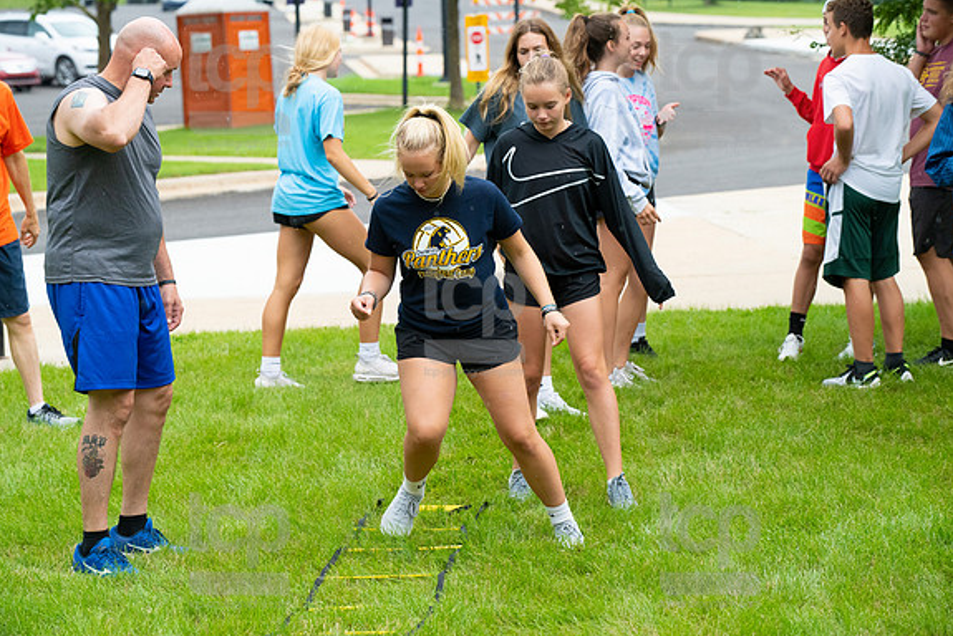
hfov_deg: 16.6
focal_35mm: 123
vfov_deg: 11.2
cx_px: 476
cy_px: 319
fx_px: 3258
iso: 1250
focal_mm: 122
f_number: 5.6
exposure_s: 1/1000
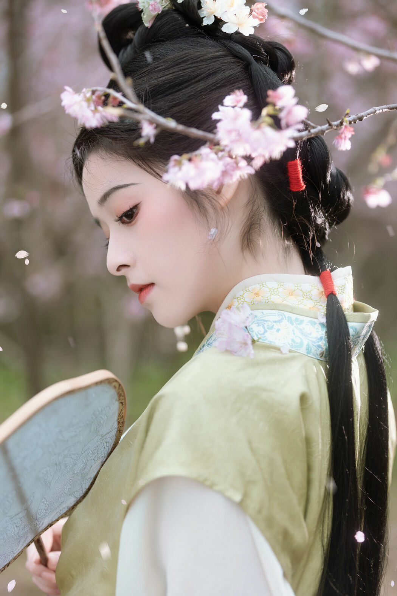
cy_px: 298
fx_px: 1456
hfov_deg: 15.5
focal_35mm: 88
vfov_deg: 23.1
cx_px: 198
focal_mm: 88
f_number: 2.8
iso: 125
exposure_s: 1/500
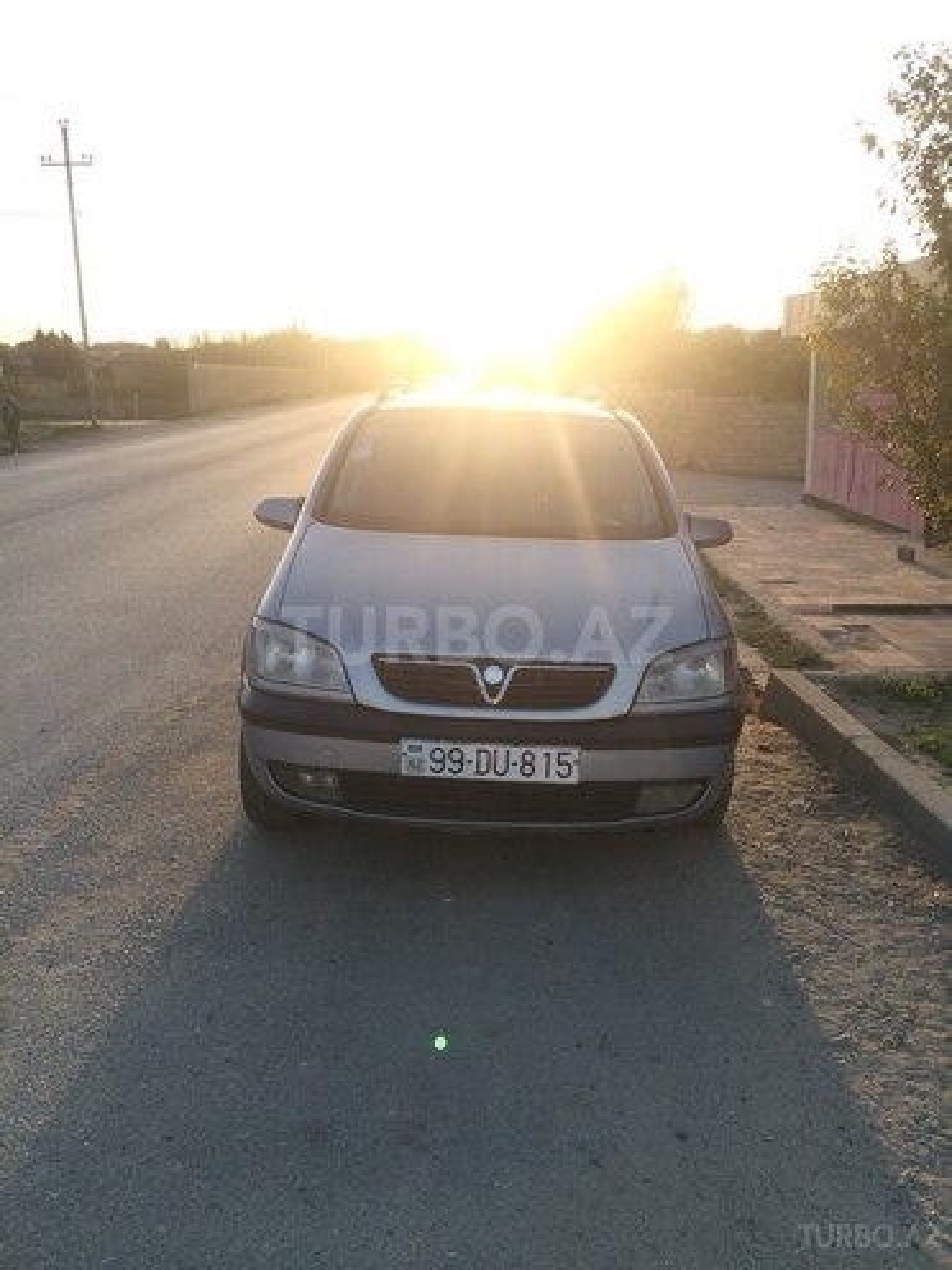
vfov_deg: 61.7
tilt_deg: -13.5
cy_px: 635
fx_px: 1063
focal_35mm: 29
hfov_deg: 48.2
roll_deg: +1.1
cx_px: 476
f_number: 2.2
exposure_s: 1/622
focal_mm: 4.15
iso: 32
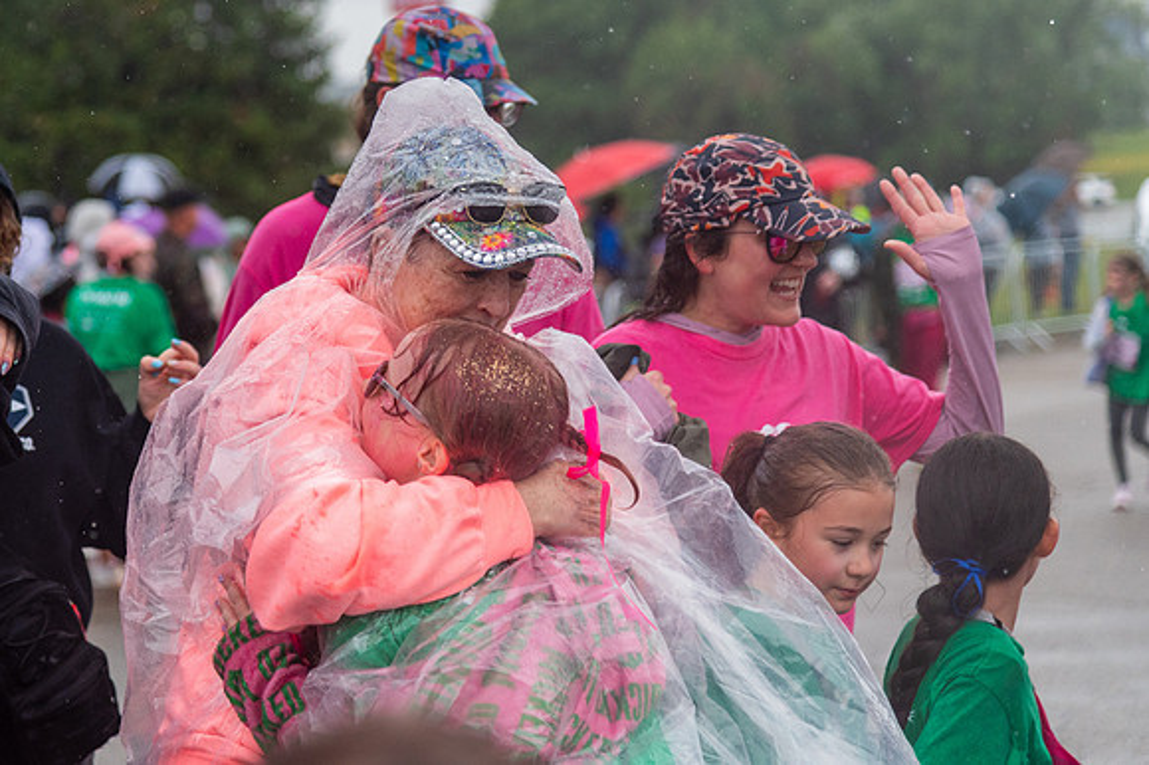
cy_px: 226
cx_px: 340
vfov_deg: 10.6
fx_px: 4133
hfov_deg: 15.8
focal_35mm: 130
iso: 1600
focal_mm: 92
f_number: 4
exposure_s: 1/3200
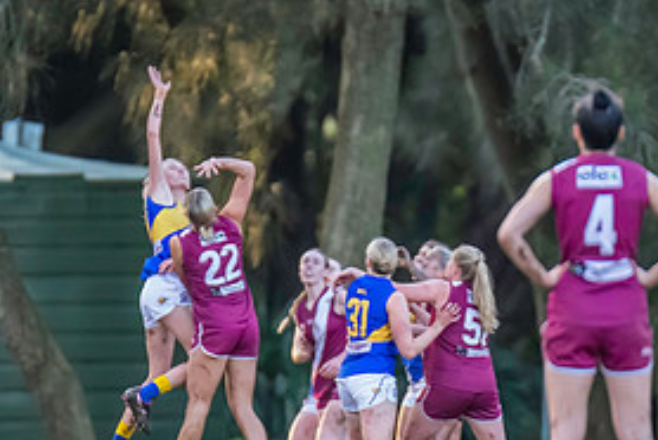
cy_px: 238
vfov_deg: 1.3
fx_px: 18717
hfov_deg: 2.0
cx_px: 302
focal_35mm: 1023
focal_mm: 300
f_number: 2.8
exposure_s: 1/1250
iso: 3200
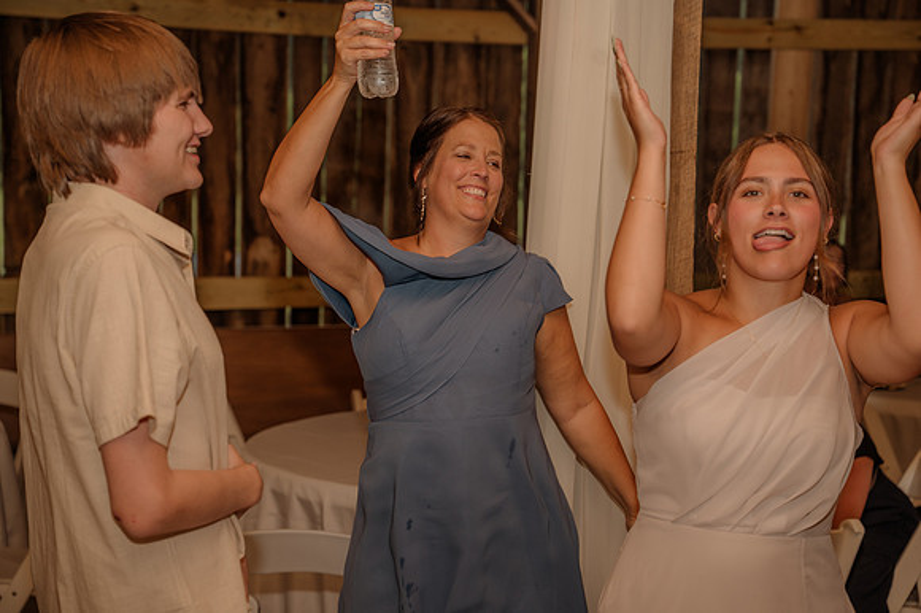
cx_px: 460
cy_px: 306
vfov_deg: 19.4
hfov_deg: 28.9
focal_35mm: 70
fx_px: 1790
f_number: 4
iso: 320
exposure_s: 1/200
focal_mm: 70
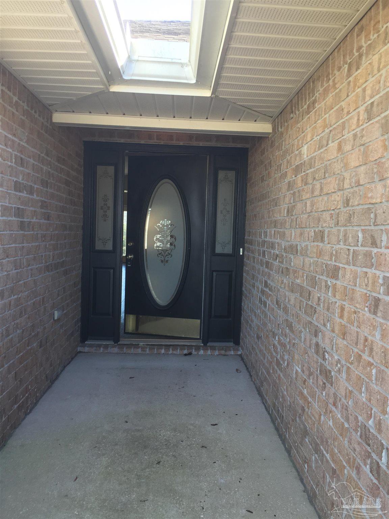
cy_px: 260
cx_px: 194
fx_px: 435
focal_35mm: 29
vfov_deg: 61.7
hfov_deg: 48.2
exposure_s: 1/60
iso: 32
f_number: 2.2
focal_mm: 4.15
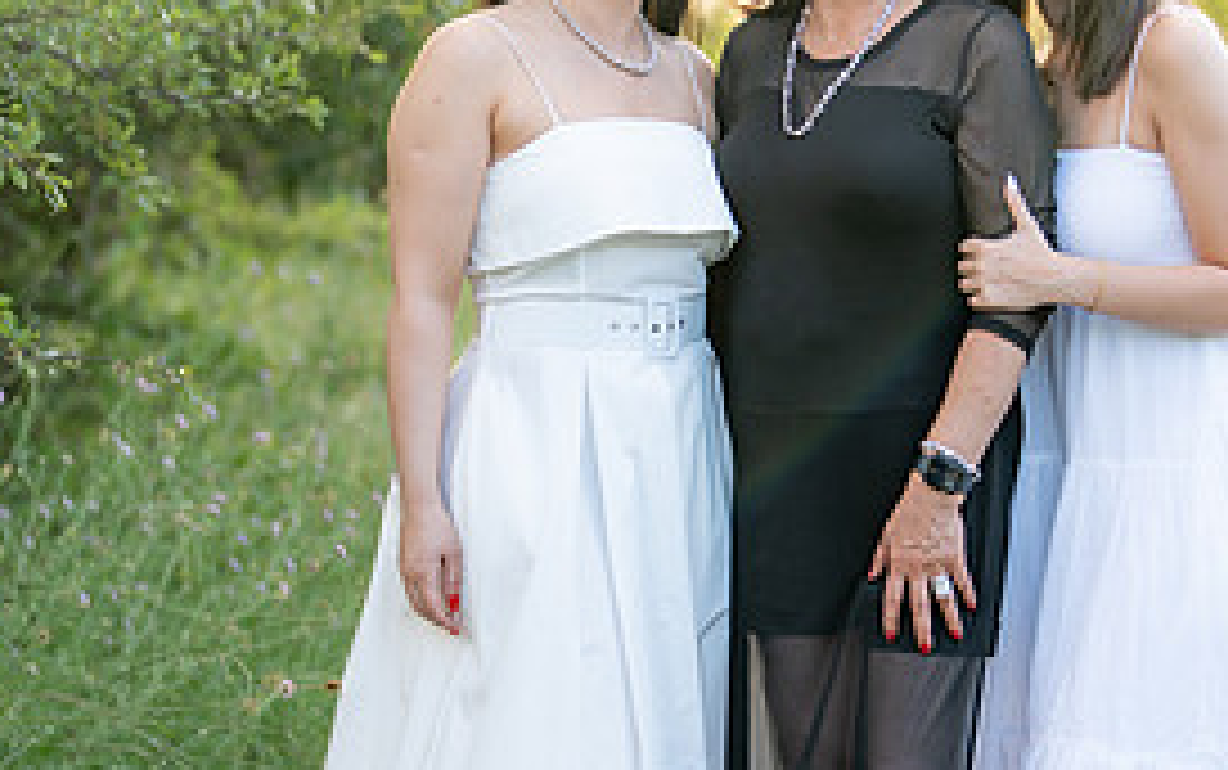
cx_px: 841
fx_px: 3717
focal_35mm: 111
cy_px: 471
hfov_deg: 18.7
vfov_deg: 11.8
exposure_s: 1/1000
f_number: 1.2
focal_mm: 50
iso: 100
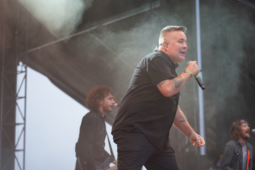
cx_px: 128
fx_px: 744
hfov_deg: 19.5
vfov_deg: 13.0
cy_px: 85
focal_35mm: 105
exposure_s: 1/160
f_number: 4
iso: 1000
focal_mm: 105
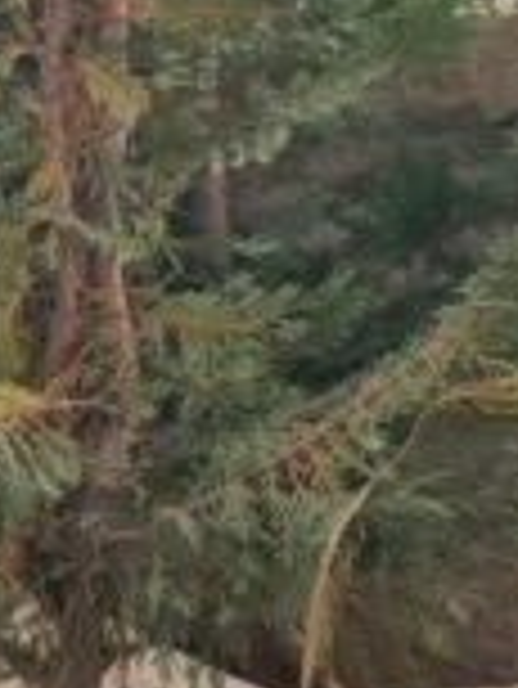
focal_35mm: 68
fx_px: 1355
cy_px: 342
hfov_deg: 20.0
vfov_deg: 28.5
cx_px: -144
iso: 50
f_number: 1.8
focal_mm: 5.4
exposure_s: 1/343
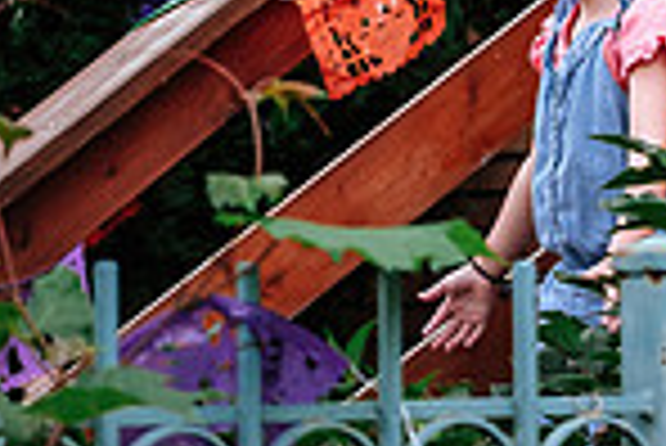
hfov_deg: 6.4
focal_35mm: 318
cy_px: -241
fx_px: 5889
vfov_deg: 4.3
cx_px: 706
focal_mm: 54.1
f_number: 2.8
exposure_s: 1/200
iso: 400
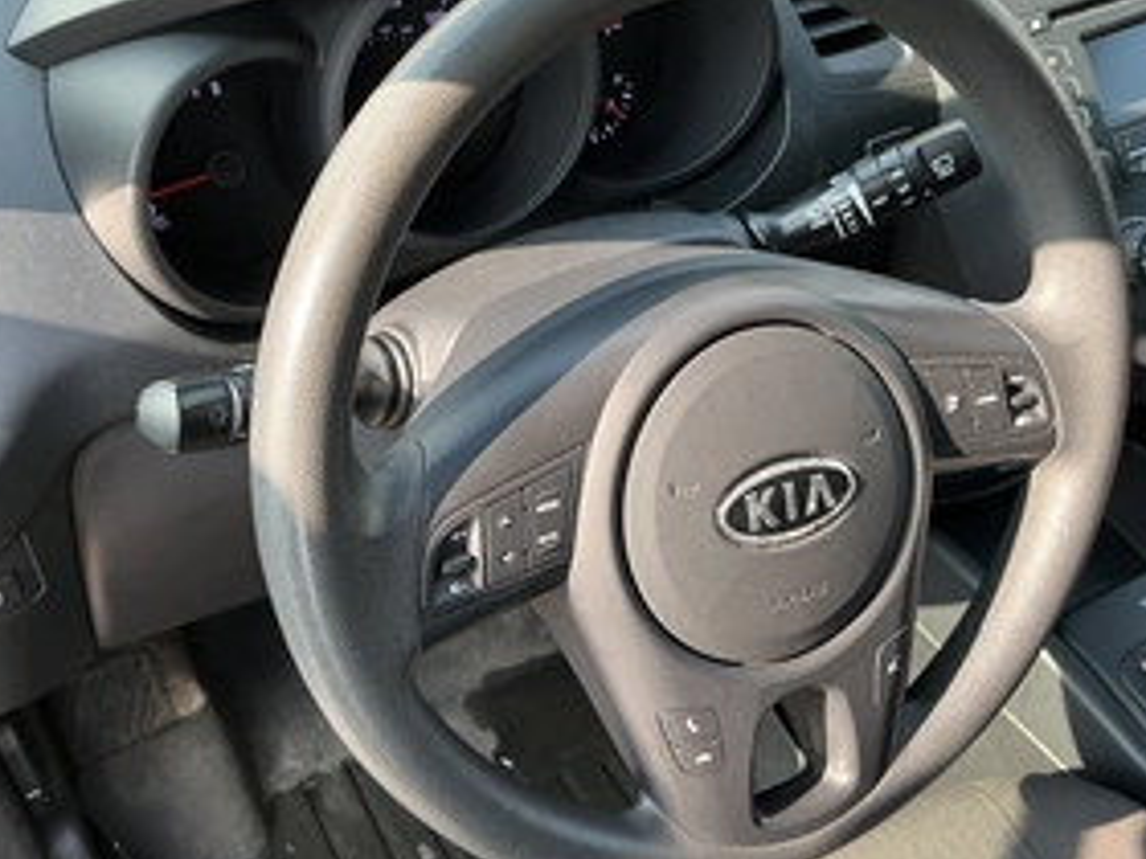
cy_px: 409
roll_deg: +2.3
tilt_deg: -42.3
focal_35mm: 40
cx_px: 589
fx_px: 1324
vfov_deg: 36.0
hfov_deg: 46.8
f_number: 1.8
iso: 32
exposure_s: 1/122
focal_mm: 3
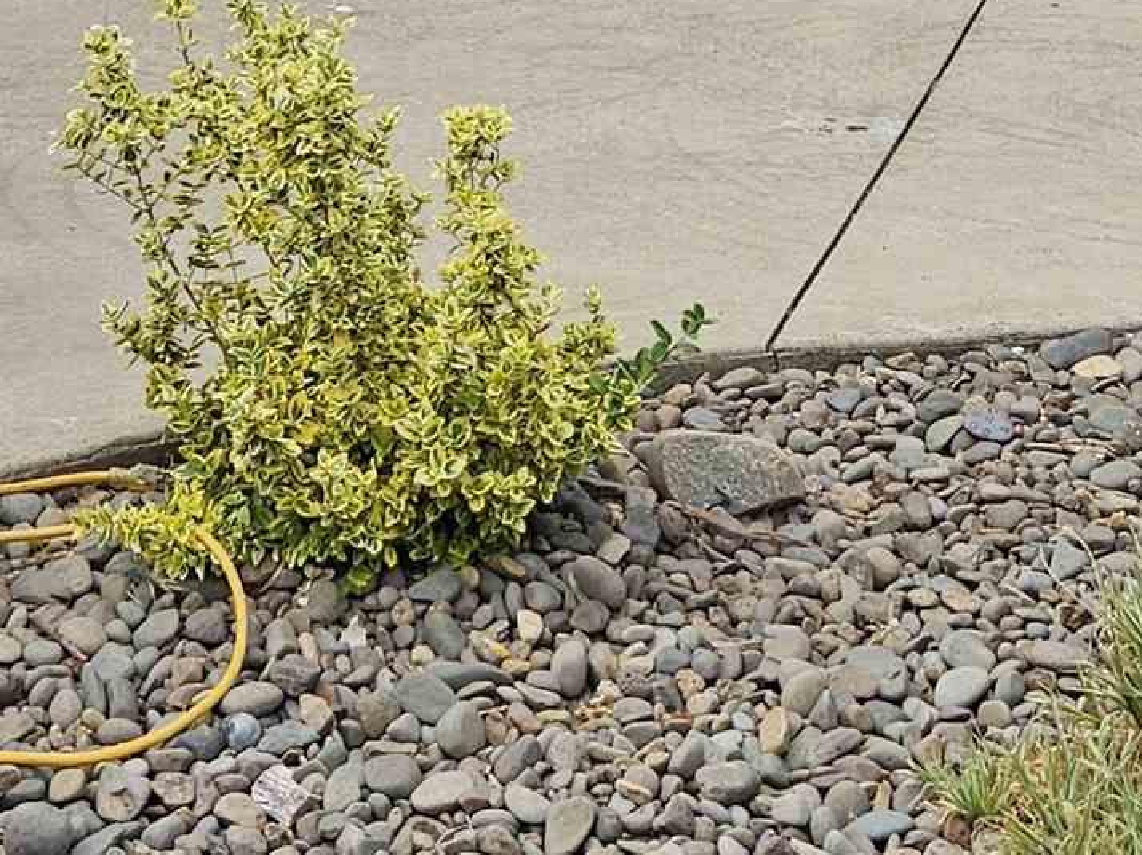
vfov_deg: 13.0
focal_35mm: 99
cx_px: 307
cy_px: -855
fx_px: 3265
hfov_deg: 19.7
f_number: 1.8
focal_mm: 5.4
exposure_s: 1/900
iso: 25
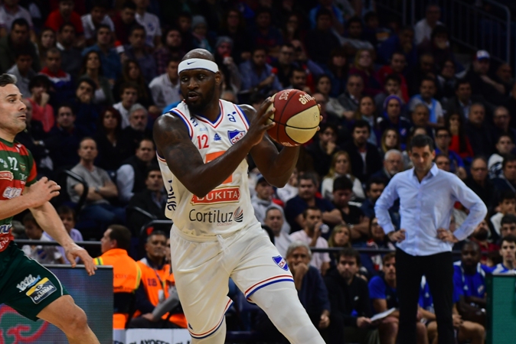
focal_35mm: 319
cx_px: 198
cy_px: 250
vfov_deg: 4.3
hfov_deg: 6.5
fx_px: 4574
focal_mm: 140
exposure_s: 1/500
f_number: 5.6
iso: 800
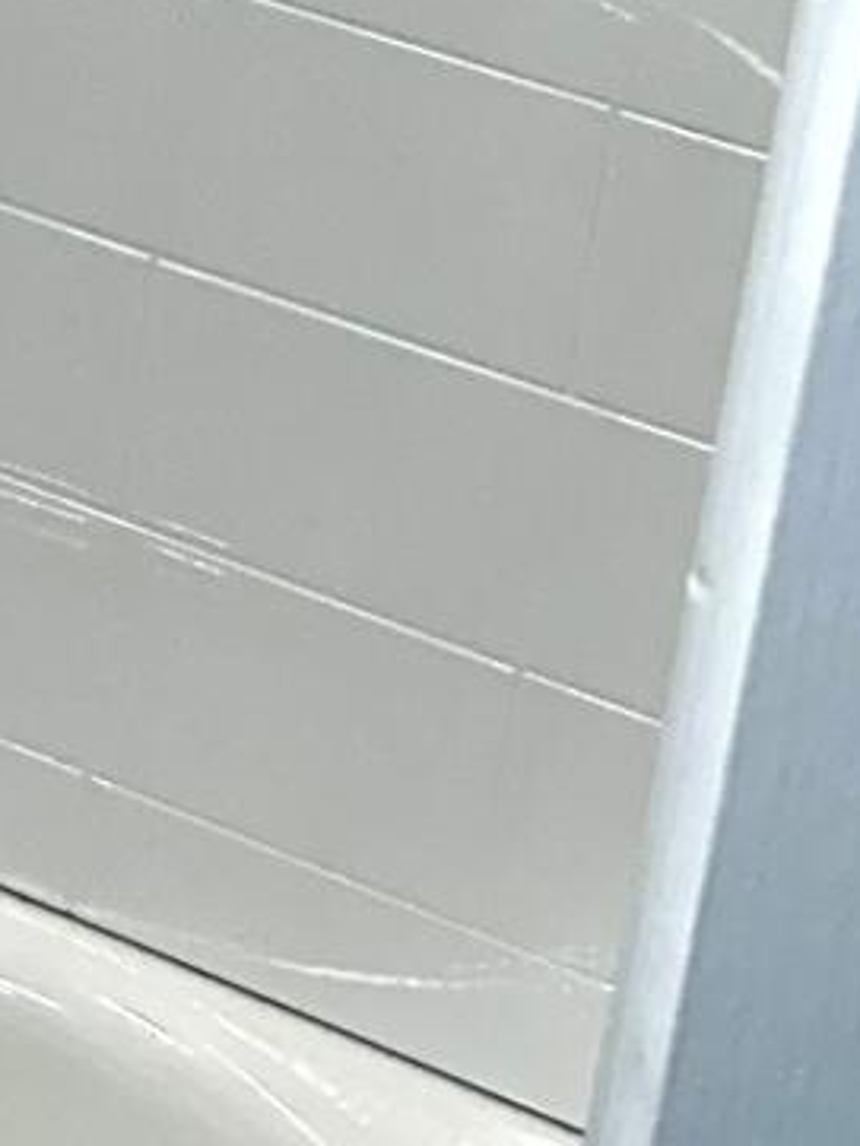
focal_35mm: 133
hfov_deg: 9.6
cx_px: -1387
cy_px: -1165
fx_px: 4403
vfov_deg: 12.9
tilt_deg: -15.5
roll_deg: -2.4
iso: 50
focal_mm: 6.86
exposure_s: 1/124
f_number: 1.78
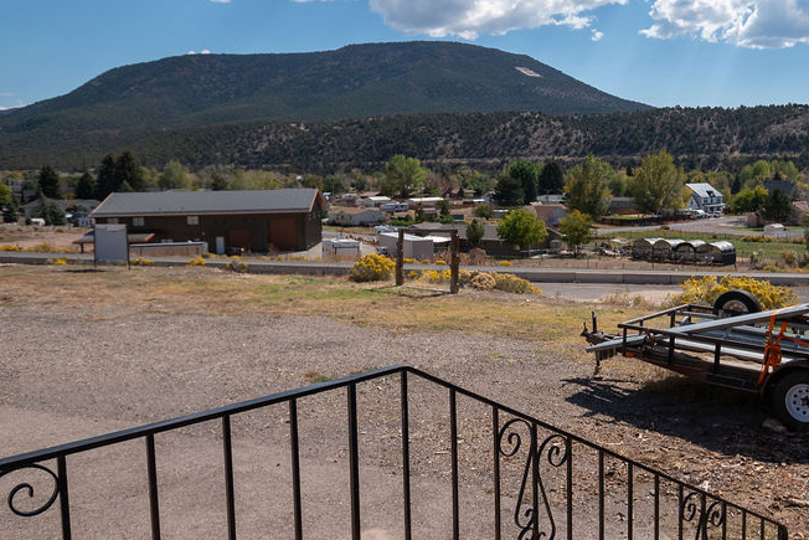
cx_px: 542
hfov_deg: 56.0
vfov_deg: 39.9
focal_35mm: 33
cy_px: 232
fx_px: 742
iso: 100
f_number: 4
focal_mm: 14
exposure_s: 1/1600
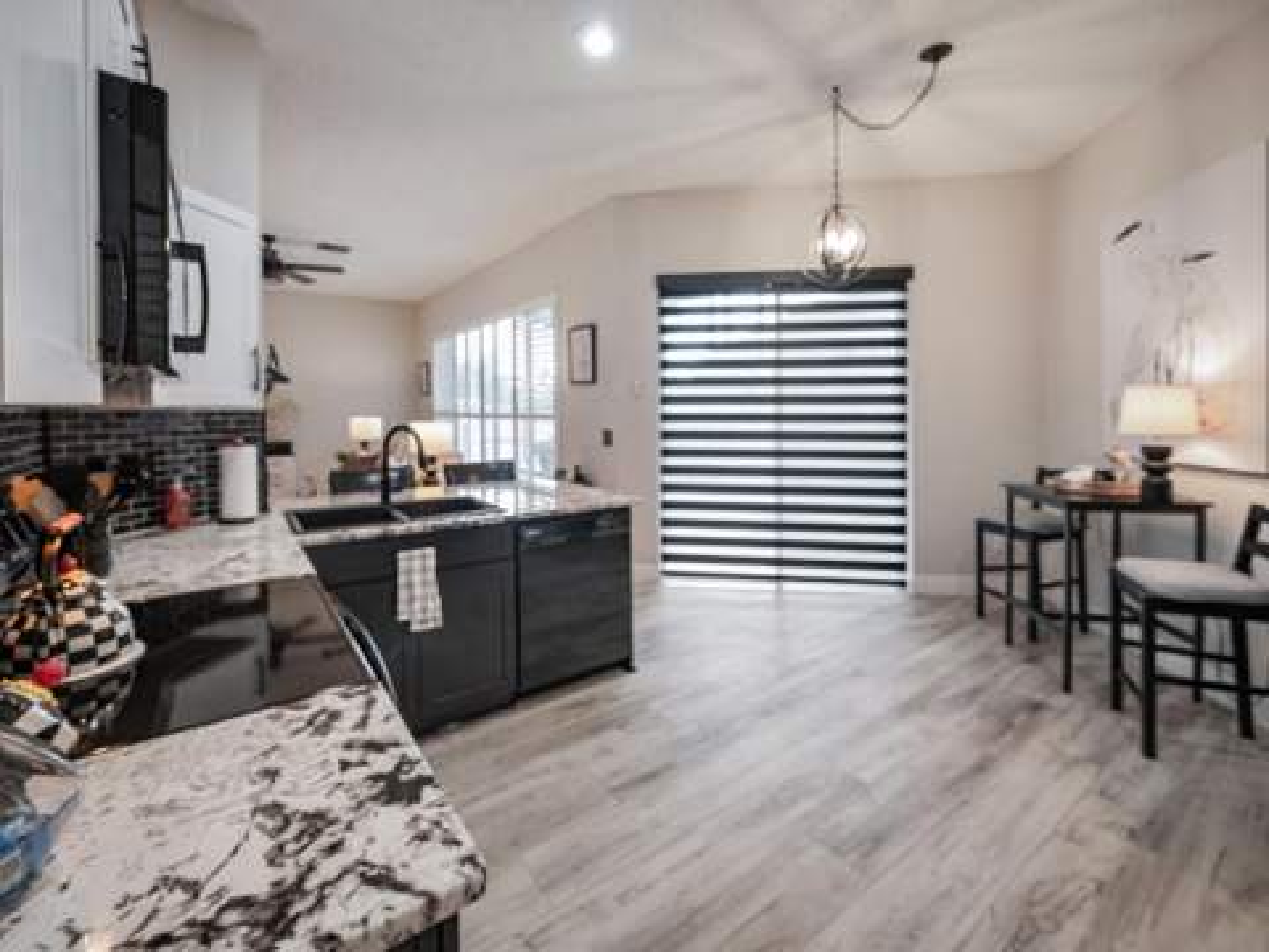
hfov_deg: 102.1
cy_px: 476
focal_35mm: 14
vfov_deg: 85.7
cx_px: 634
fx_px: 513
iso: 1600
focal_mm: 7
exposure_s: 1/60
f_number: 4
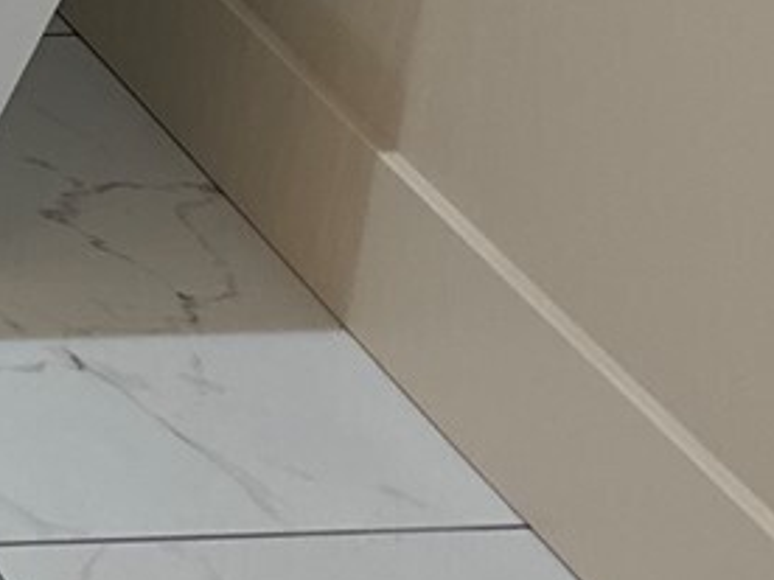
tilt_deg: -14.0
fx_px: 3108
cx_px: -1354
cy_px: -883
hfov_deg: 10.9
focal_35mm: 139
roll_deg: -0.5
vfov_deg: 9.4
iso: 100
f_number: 1.78
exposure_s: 1/120
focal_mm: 6.76
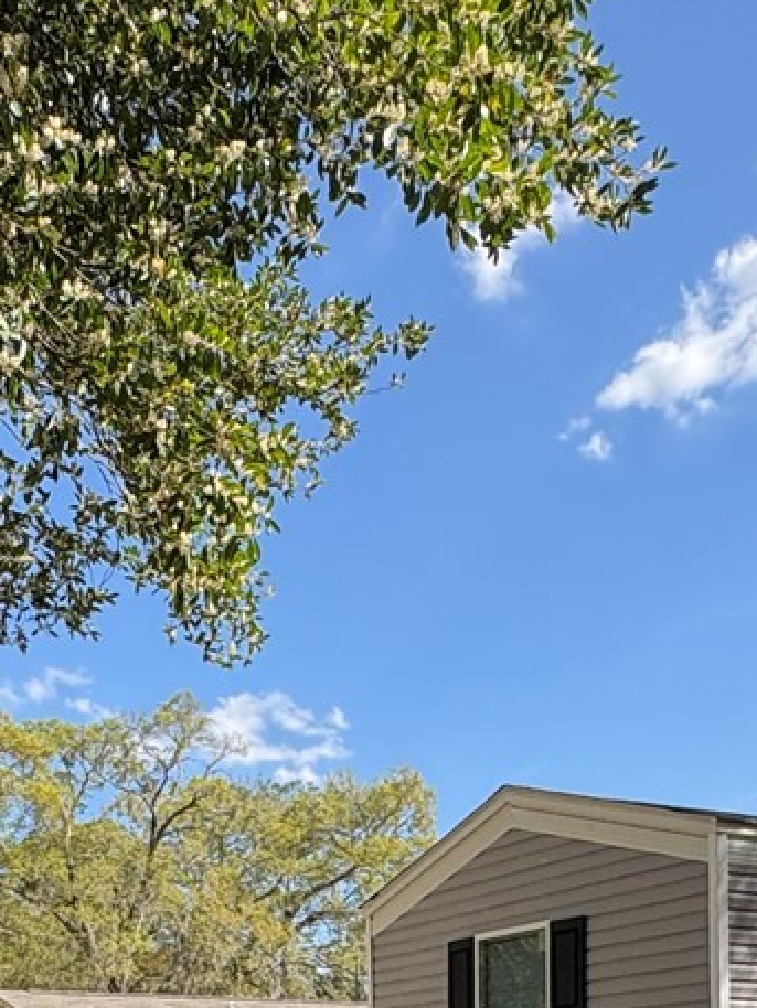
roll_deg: +0.4
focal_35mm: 49
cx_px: 232
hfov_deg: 29.4
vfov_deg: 34.6
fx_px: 1428
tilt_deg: +4.1
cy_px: 1054
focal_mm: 2.22
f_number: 2.2
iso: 40
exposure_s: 1/1236
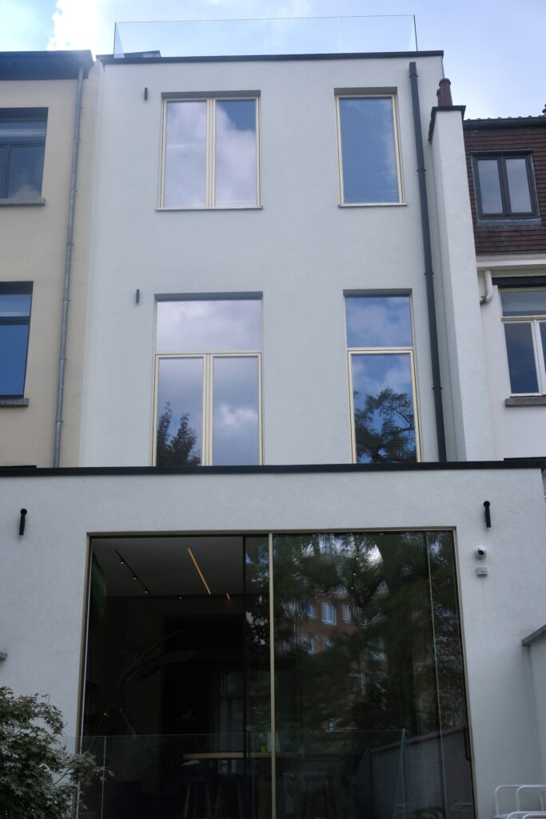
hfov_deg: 32.6
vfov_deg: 47.4
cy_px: 410
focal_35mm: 41
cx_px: 273
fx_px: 932
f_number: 11
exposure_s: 1/250
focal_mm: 27
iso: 320
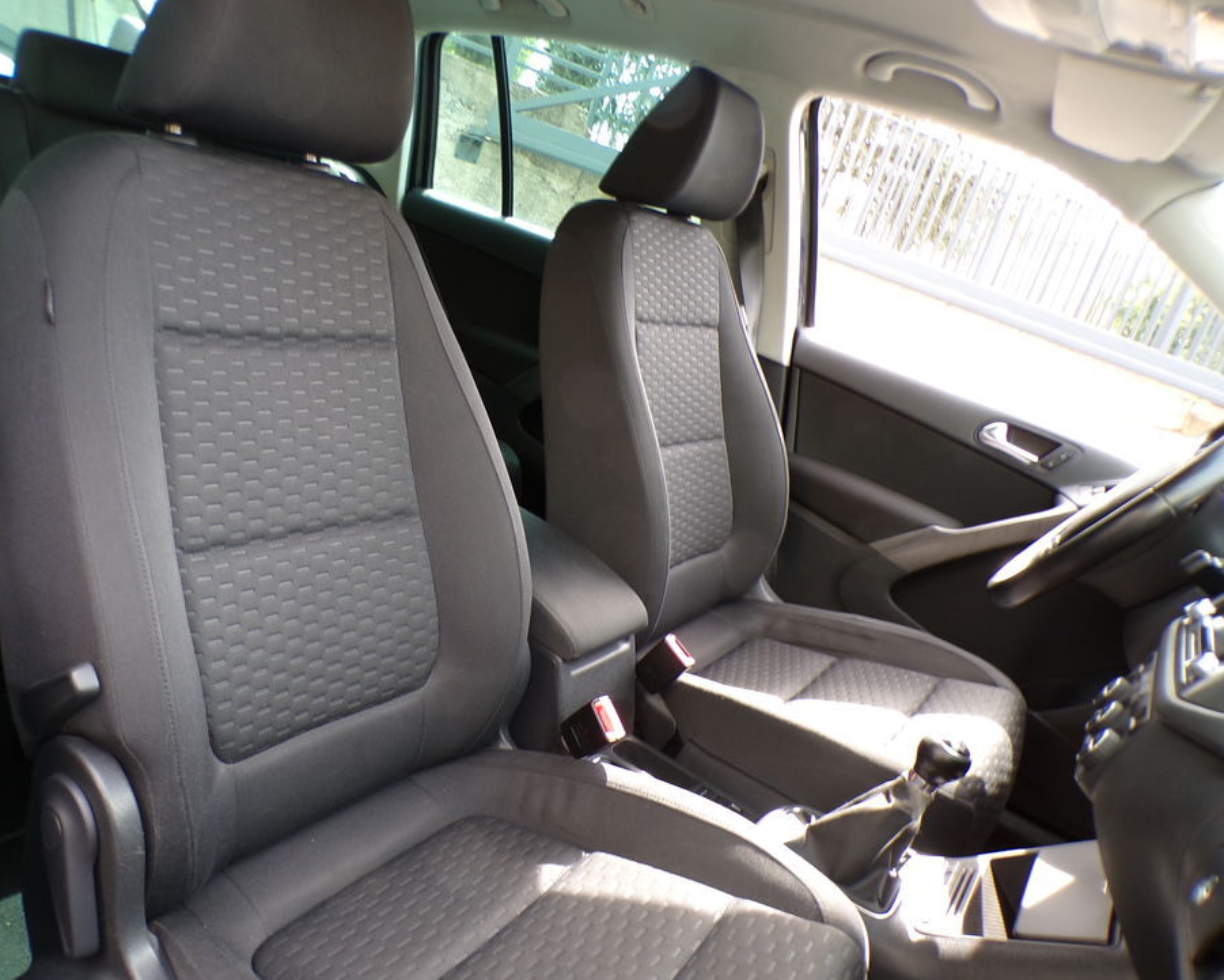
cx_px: 556
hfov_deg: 65.9
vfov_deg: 54.9
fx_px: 942
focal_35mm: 26
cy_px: 503
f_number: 3
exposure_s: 1/42
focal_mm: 4.3
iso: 100
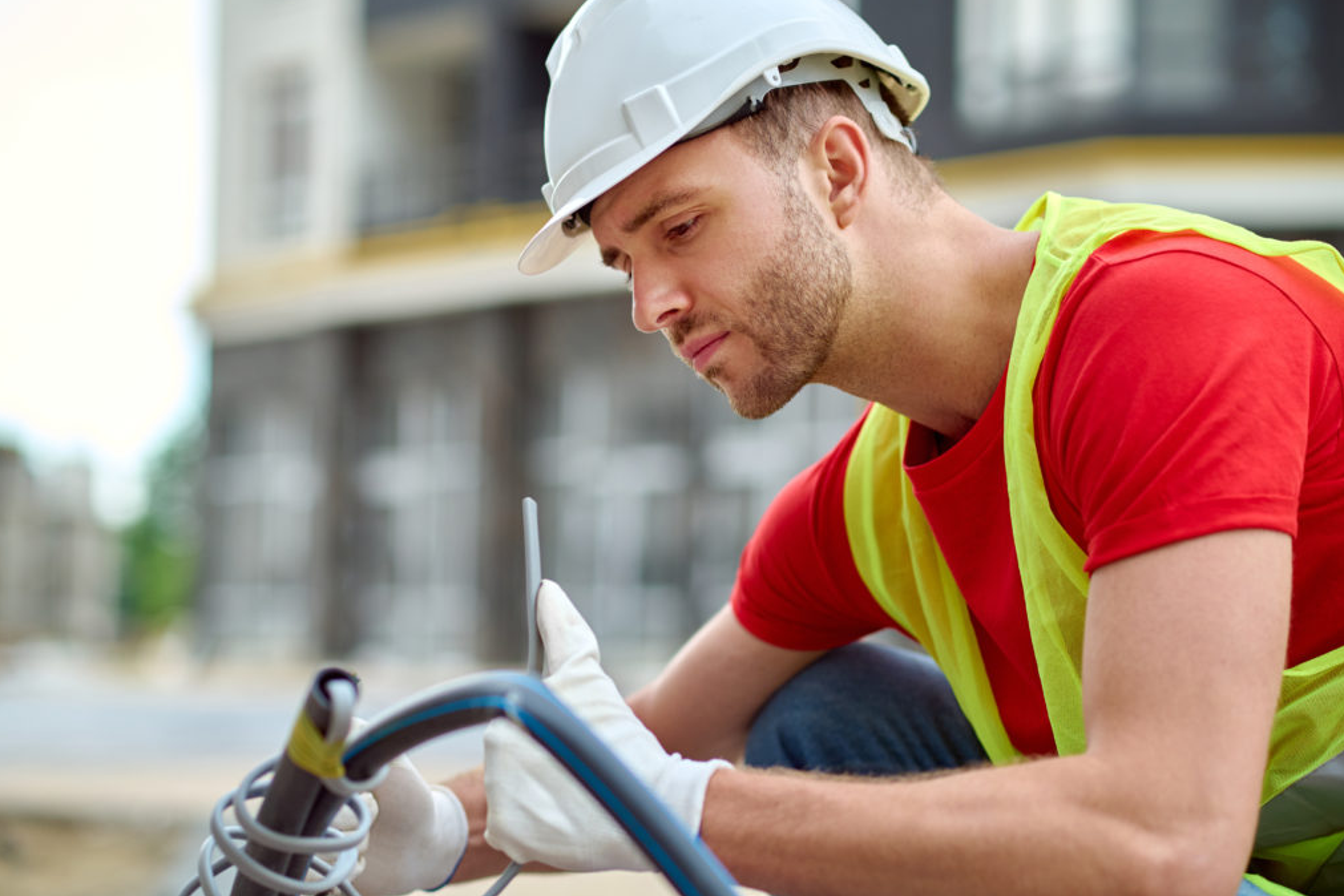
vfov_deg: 15.9
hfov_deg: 23.6
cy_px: 446
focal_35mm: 86
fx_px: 3210
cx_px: 667
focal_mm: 85
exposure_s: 1/800
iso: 500
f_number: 2.5
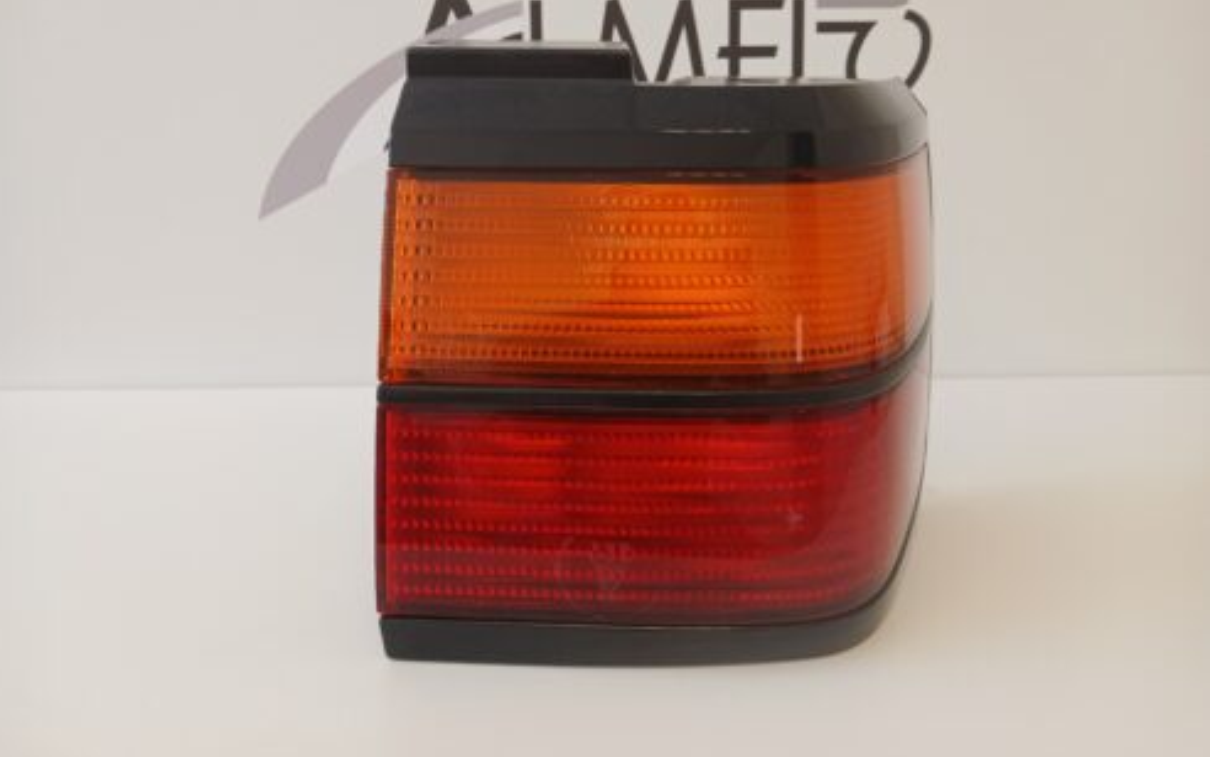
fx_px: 924
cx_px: 598
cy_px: 323
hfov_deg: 66.4
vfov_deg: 44.5
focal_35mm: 28
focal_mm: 3.98
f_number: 1.8
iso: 50
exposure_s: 1/50
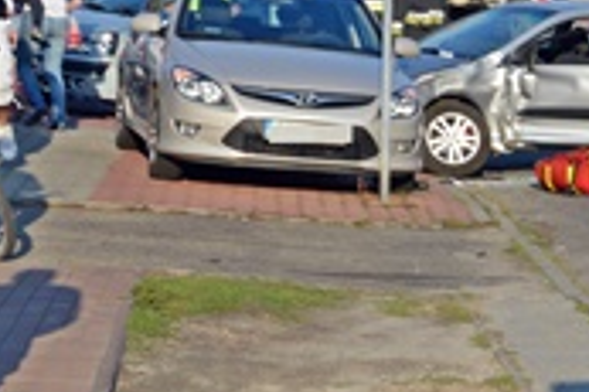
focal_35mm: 176
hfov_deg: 10.9
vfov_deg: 7.8
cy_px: 239
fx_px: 2877
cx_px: 1050
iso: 100
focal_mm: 32
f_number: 8
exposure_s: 1/250
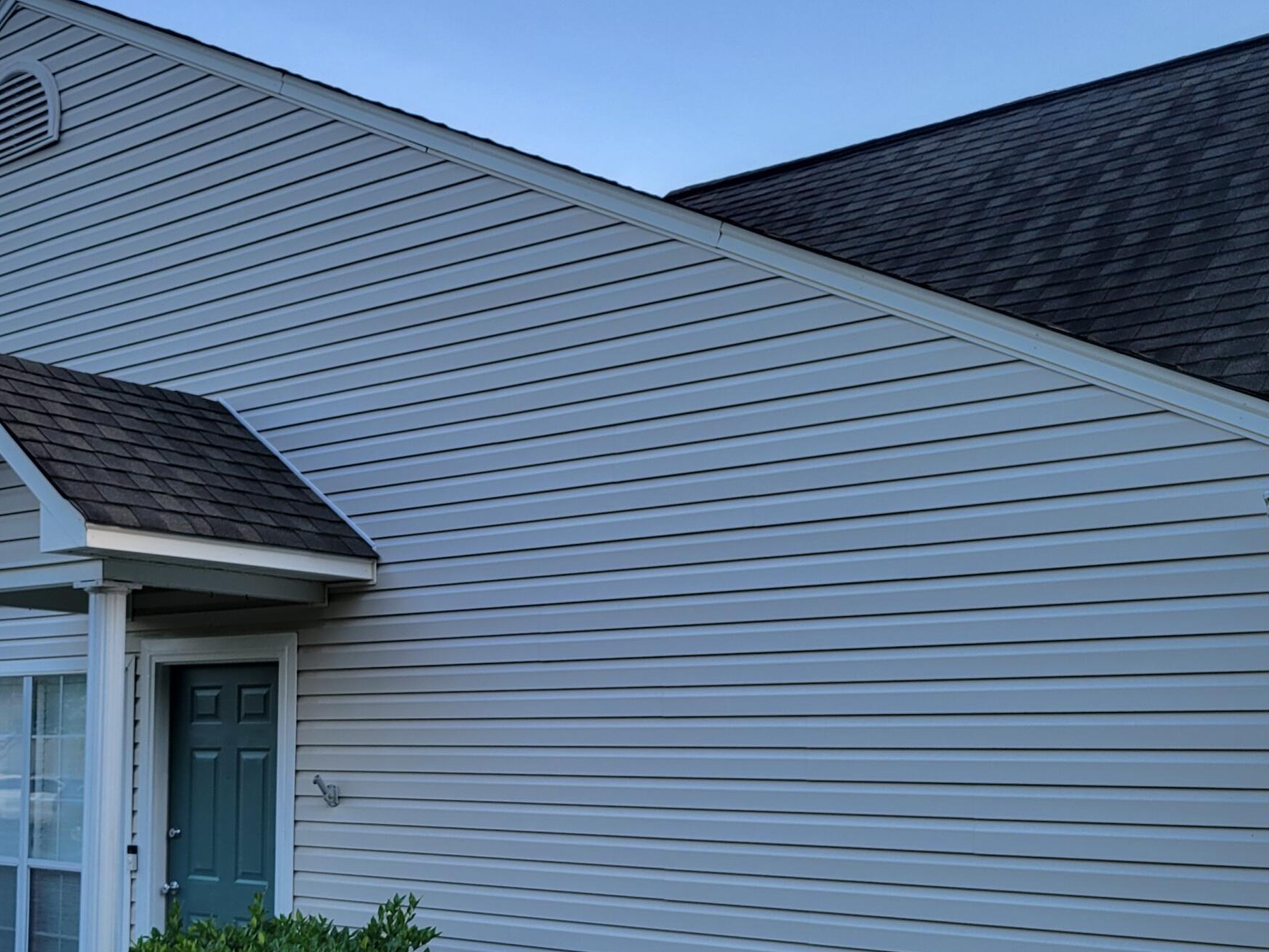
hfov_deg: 41.8
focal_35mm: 45
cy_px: 672
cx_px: 499
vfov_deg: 31.8
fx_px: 1650
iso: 40
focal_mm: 5.4
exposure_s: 1/282
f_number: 1.8
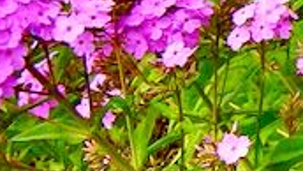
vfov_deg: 4.8
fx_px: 2034
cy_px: 104
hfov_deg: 7.6
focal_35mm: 253
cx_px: 853
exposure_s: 1/283
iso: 160
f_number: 3.7
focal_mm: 7.1
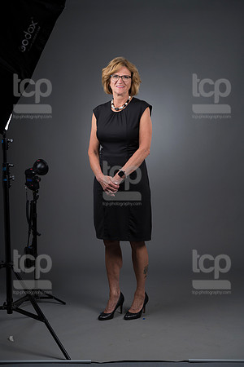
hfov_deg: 17.1
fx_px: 813
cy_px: 184
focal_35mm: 80
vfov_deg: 25.4
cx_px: 122
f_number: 5.6
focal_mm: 80
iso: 160
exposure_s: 1/250
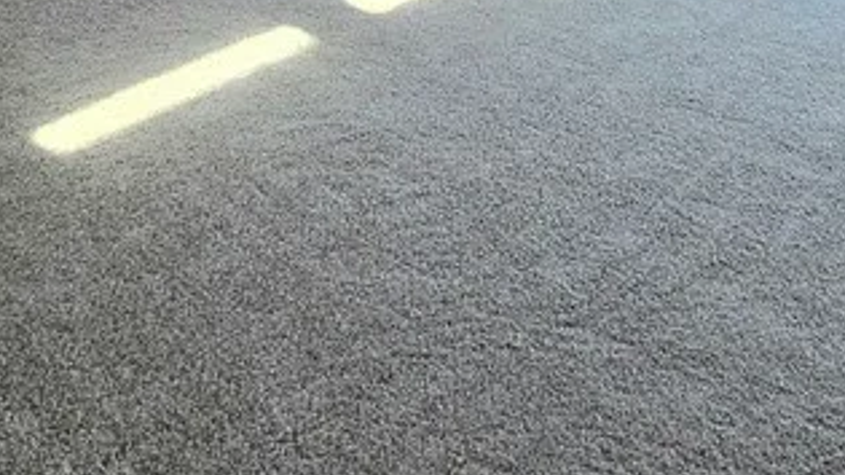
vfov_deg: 18.0
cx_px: 384
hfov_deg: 44.5
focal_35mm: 46
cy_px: -470
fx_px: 1030
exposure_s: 1/120
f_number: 2.2
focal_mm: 2.2
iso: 80
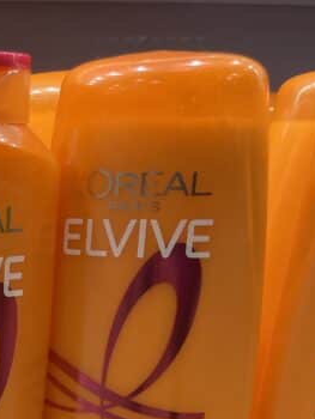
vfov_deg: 23.0
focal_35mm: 76
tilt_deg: -20.8
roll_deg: +0.1
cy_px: 535
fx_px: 921
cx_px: -111
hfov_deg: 17.9
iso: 80
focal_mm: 4.2
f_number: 1.6
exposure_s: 1/120
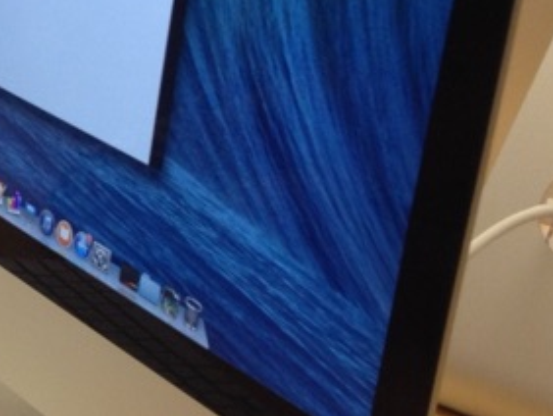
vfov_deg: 12.0
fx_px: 1983
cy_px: 181
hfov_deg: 14.9
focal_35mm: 124
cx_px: -243
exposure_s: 1/40
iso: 64
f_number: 2.4
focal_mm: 4.28
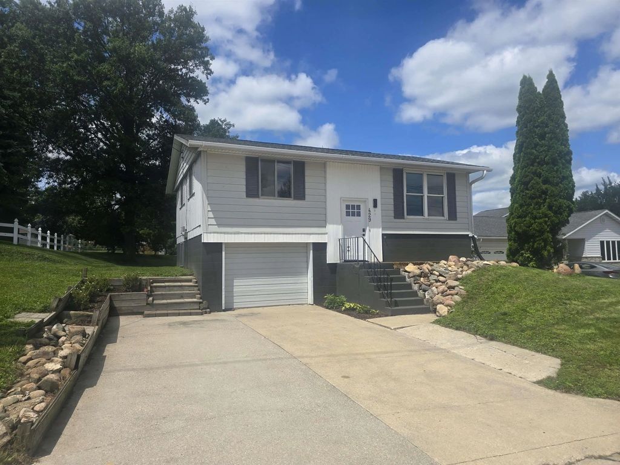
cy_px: 232
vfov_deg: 58.9
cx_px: 310
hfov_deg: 73.9
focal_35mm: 23
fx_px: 412
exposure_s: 1/1304
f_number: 1.7
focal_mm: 6.3
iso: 12
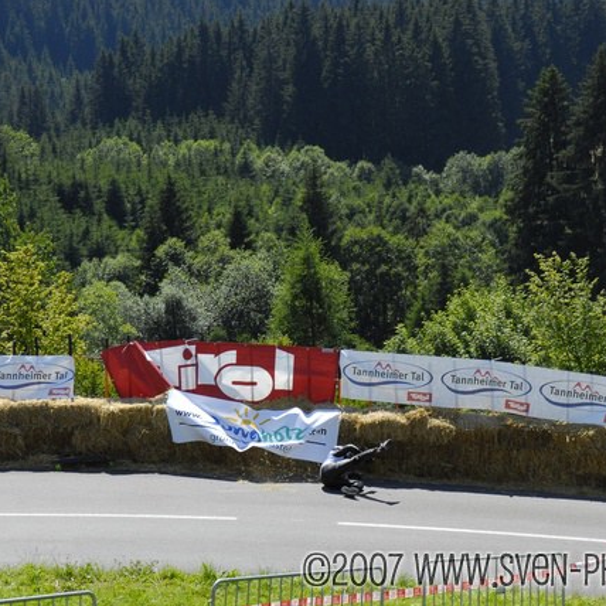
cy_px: 309
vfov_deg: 17.1
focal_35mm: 102
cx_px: 295
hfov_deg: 17.1
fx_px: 2020
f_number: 7.1
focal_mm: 52
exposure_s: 1/500
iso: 320
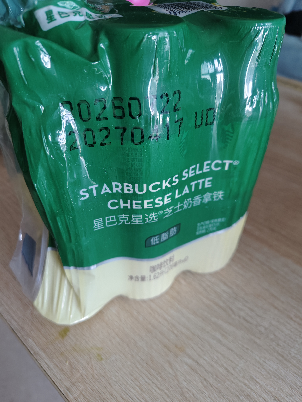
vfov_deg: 73.9
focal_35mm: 23
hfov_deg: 58.9
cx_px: 151
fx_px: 268
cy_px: 201
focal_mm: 5.56
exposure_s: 1/100
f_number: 1.88
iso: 187
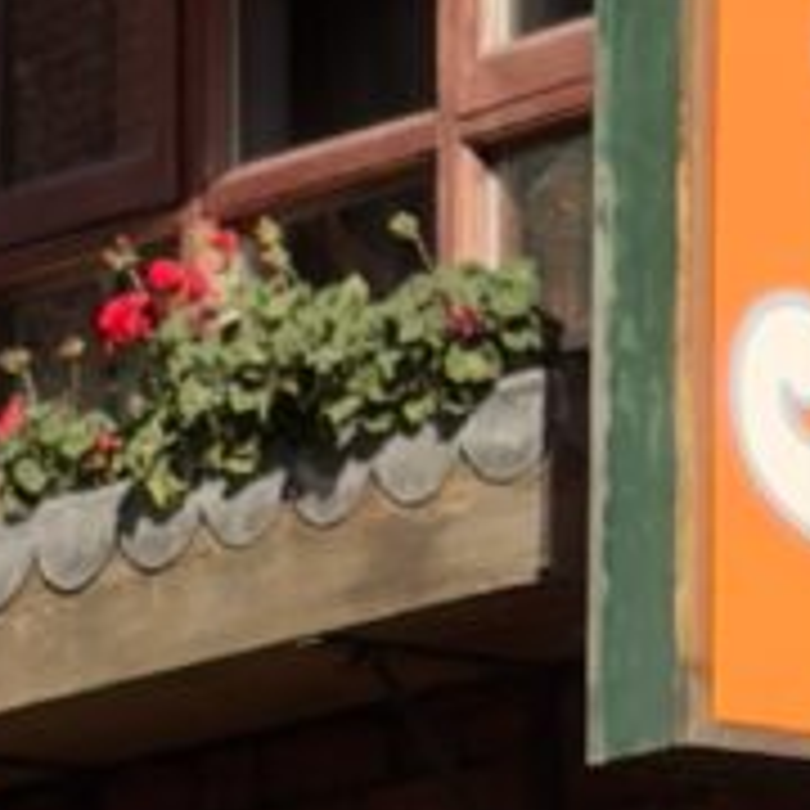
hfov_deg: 3.9
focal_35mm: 453
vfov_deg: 3.8
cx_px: 1017
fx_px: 11993
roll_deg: -0.1
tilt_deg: +5.5
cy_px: 1458
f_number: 1.78
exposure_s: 1/2494
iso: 100
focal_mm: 6.76
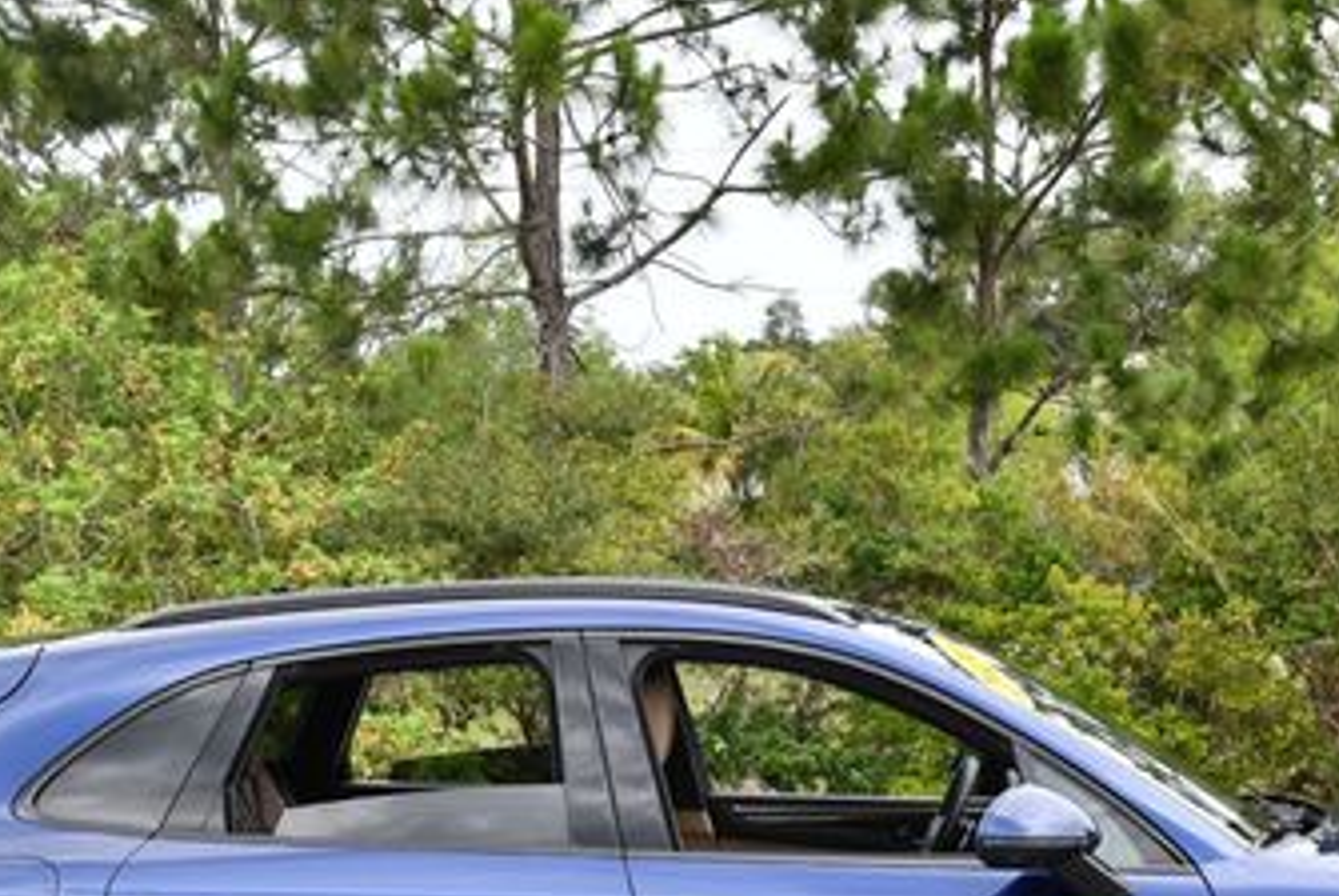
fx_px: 3127
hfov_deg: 24.2
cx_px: 743
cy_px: 780
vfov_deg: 16.1
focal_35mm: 84
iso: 200
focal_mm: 22
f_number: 5.6
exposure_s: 1/250
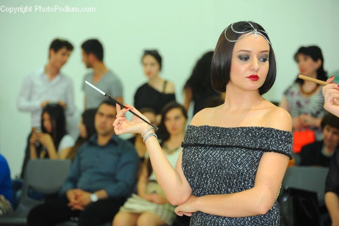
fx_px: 960
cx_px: 170
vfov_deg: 13.4
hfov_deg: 20.0
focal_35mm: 102
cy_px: 113
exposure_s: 1/60
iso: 1250
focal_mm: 102
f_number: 4.5
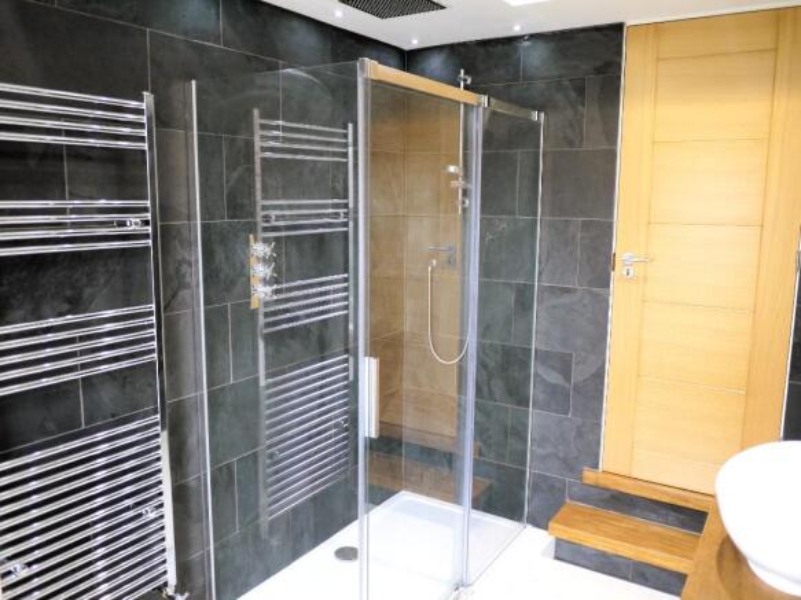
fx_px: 648
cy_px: 300
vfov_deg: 49.7
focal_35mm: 28
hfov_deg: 63.5
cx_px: 400
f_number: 2.5
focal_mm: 14
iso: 500
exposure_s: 1/60
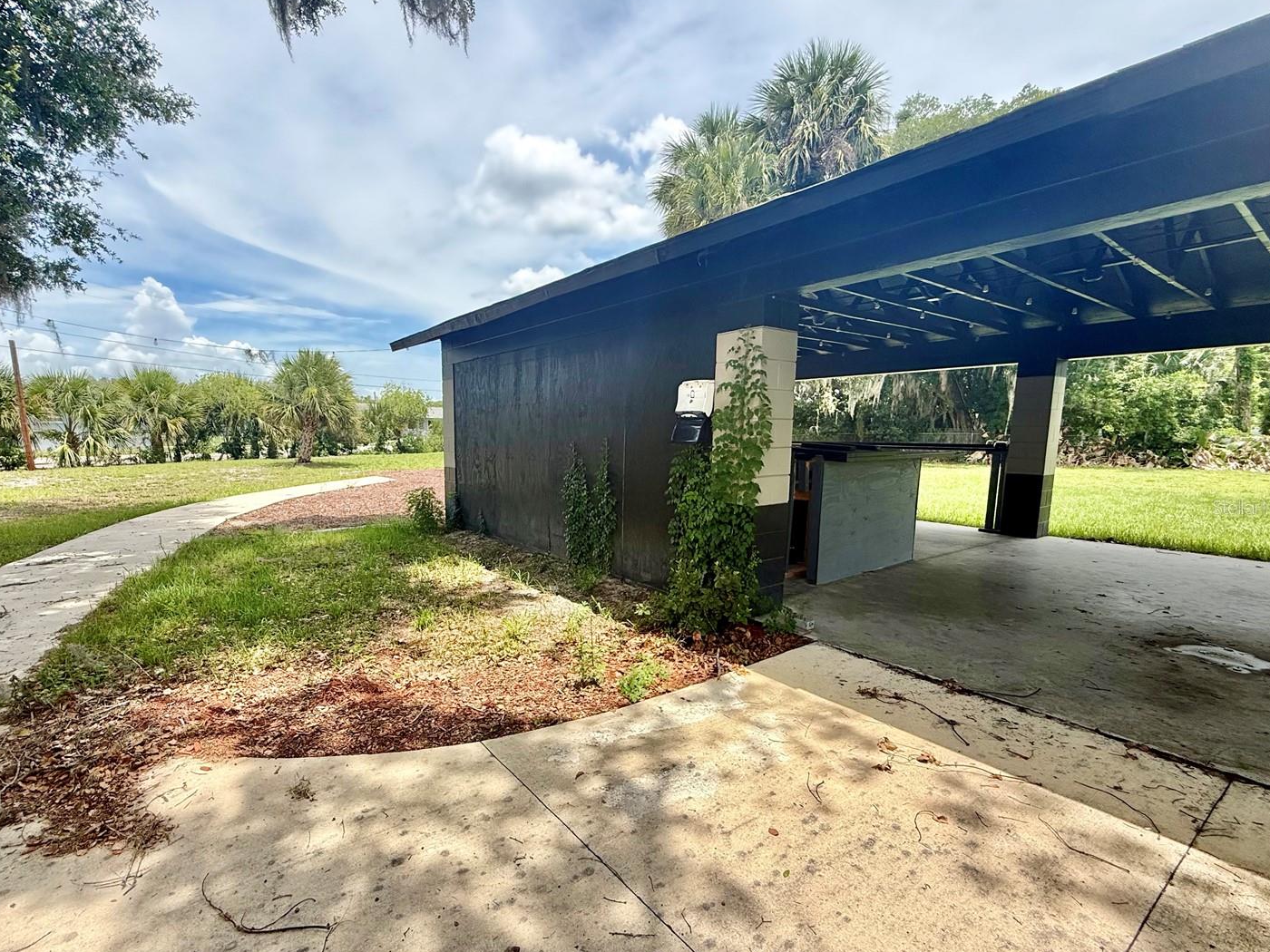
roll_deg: -0.8
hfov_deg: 94.2
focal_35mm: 16
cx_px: 572
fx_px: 587
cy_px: 507
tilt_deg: -6.8
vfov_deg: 78.0
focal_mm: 2.22
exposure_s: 1/1125
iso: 64
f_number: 2.2
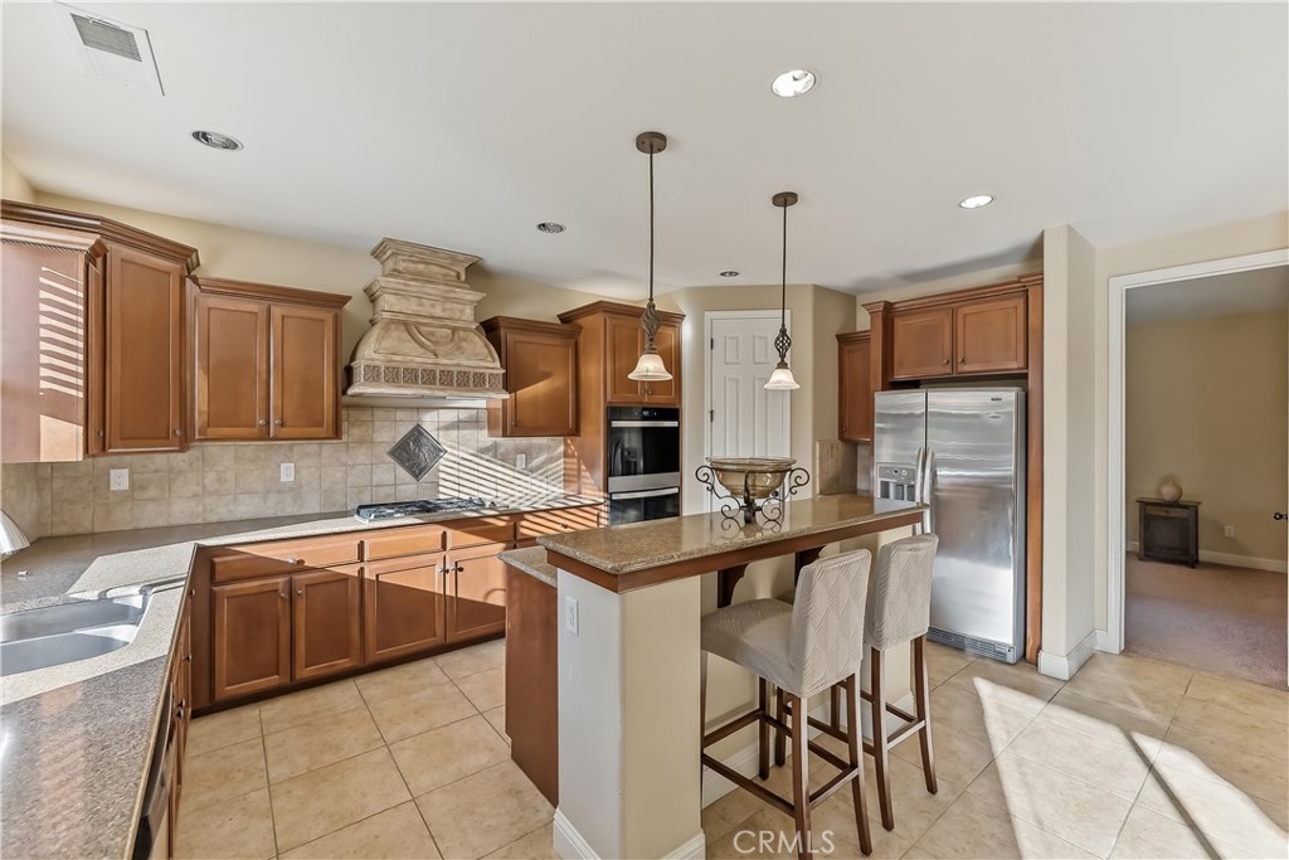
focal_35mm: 14
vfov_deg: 81.2
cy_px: 430
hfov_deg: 104.2
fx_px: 501
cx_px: 644
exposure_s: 1/160
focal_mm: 14
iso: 400
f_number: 4
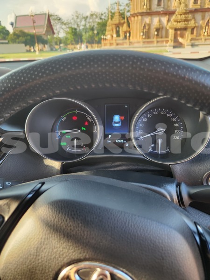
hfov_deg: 58.9
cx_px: 105
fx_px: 186
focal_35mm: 23
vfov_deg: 73.9
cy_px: 140
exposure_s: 1/180
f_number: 1.8
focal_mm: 5.4
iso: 160
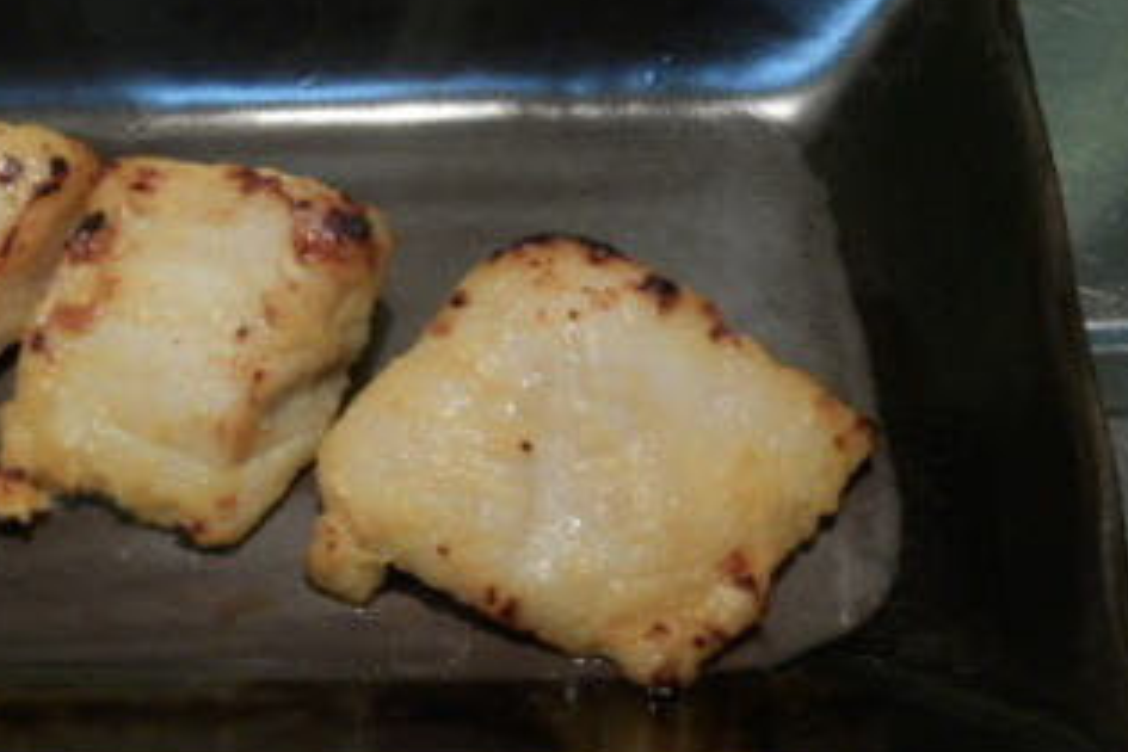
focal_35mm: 76
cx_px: 272
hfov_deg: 26.3
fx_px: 2381
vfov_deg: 17.9
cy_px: 414
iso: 320
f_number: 3.6
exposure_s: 1/13
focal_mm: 8.2
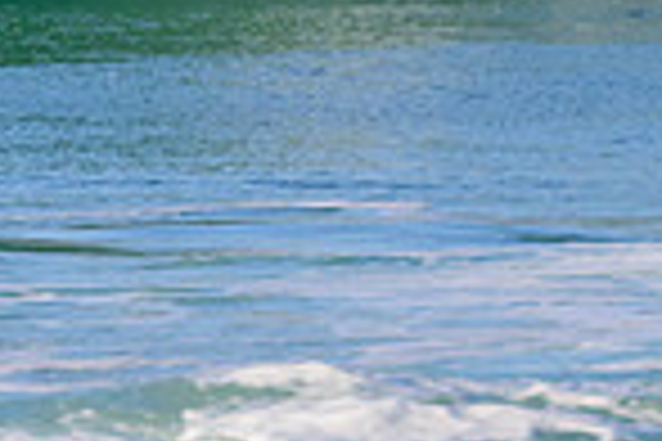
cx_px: 585
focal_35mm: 3166
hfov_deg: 0.7
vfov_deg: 0.4
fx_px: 58215
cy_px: -196
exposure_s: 1/1250
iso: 1400
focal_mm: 800
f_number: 11
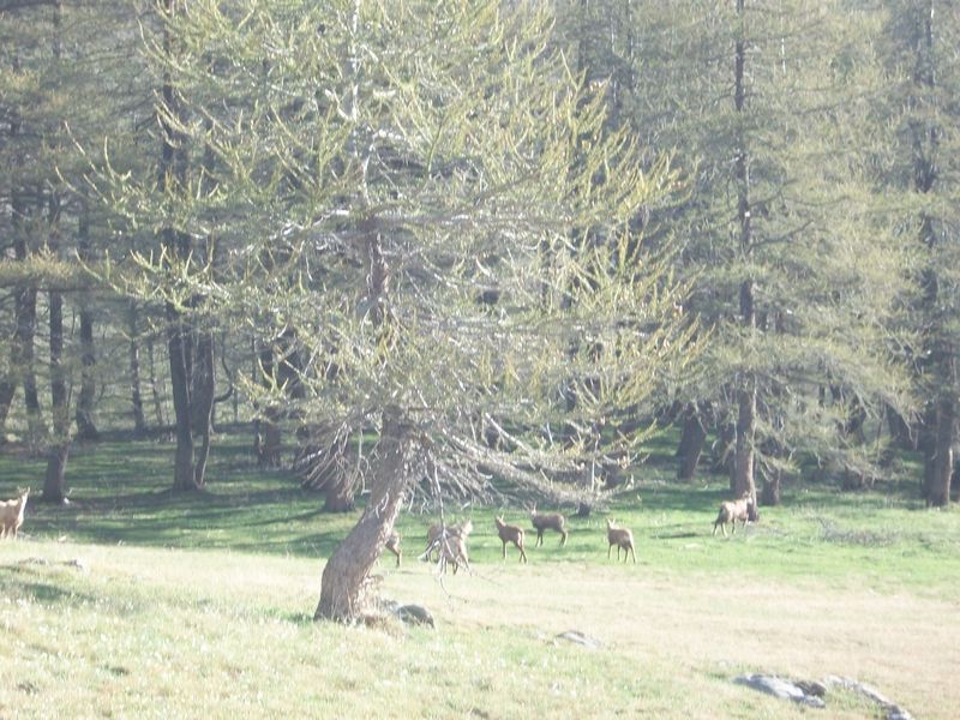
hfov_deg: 19.3
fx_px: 2829
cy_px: 360
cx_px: 480
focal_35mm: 102
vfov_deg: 14.5
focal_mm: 17.1
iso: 80
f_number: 5.1
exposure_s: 1/125
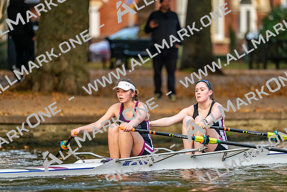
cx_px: 144
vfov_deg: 3.4
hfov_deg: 5.2
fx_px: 3189
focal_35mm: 400
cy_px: 96
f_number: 4.5
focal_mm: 400
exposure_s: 1/2500
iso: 3600
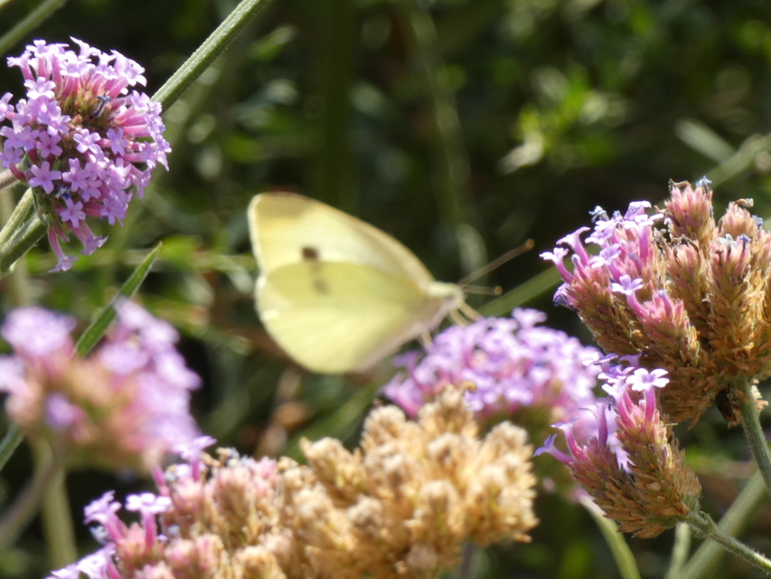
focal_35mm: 384
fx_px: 8554
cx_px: 386
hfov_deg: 5.2
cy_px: 290
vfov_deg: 3.9
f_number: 5.6
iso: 100
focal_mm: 68.8
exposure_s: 1/80
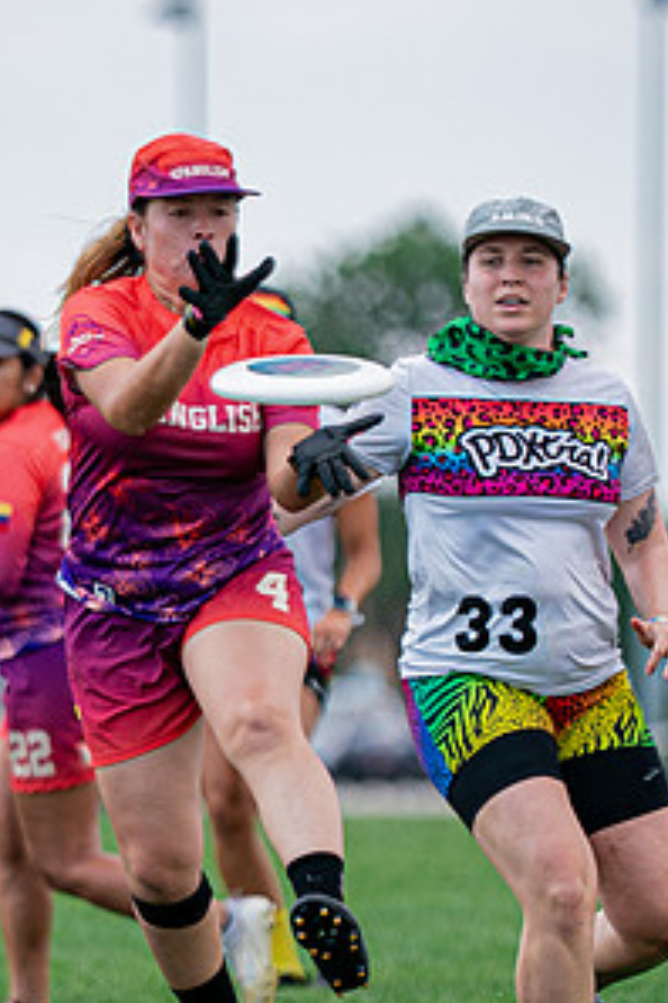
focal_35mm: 546
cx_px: 215
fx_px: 15196
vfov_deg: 3.8
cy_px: 565
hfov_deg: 2.5
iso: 400
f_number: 2.8
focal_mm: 200
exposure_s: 1/4000
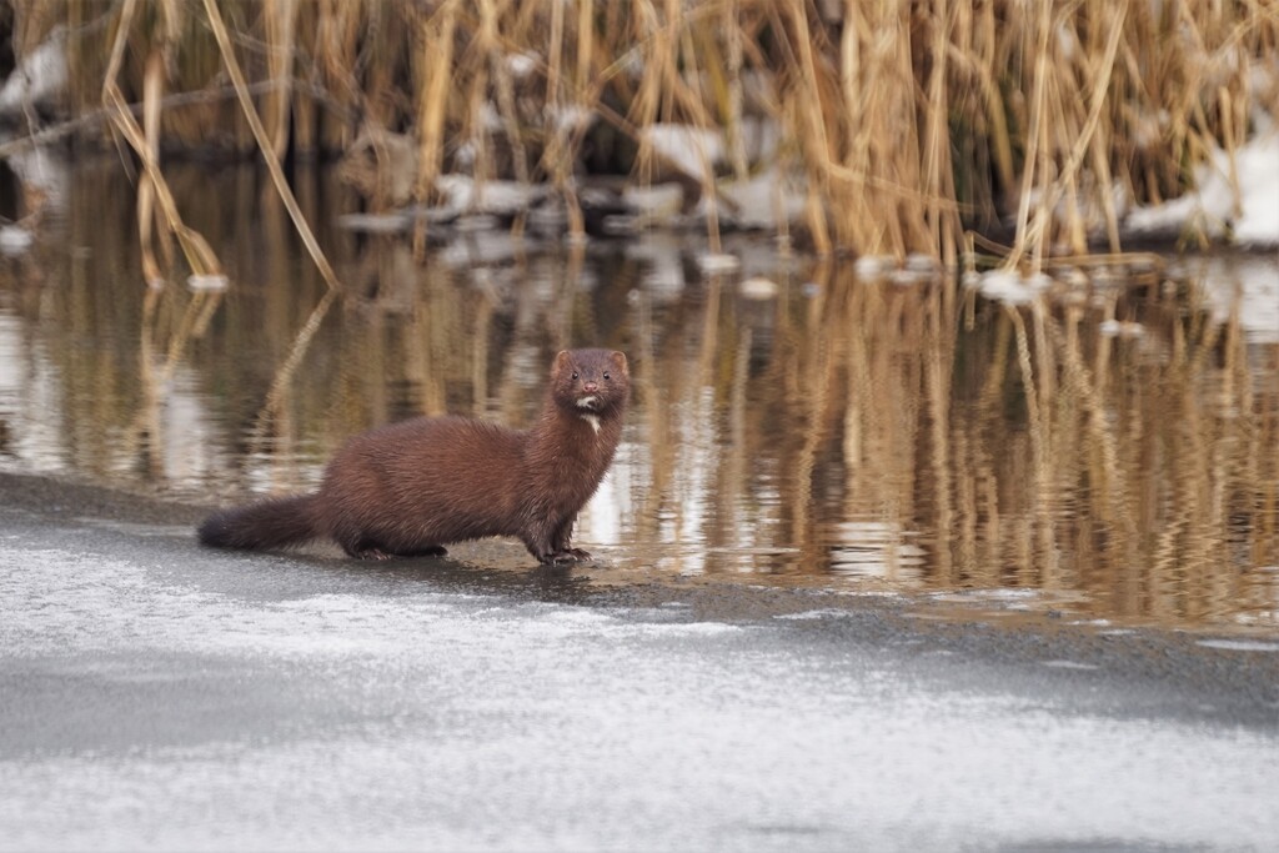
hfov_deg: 4.1
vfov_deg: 2.8
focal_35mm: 500
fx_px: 17765
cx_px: 640
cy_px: 426
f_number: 8
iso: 800
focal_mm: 500
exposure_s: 1/400
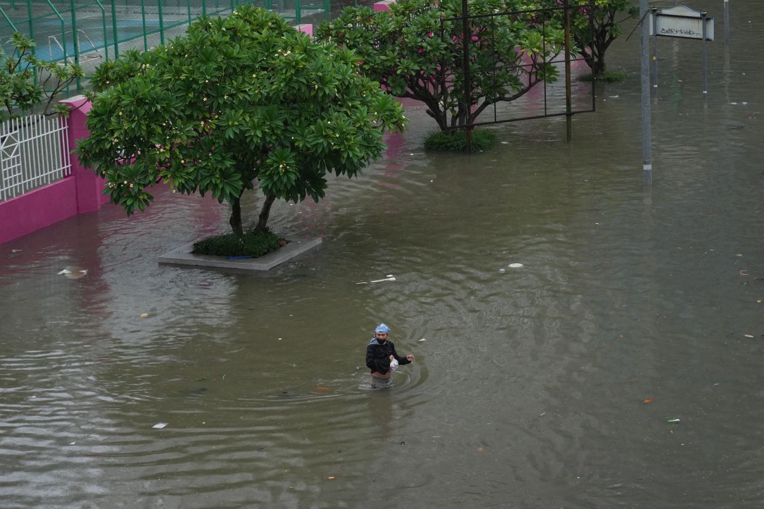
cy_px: 254
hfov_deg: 19.5
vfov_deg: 13.0
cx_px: 382
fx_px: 2228
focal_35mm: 105
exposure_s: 1/400
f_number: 9
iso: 1600
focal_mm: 105
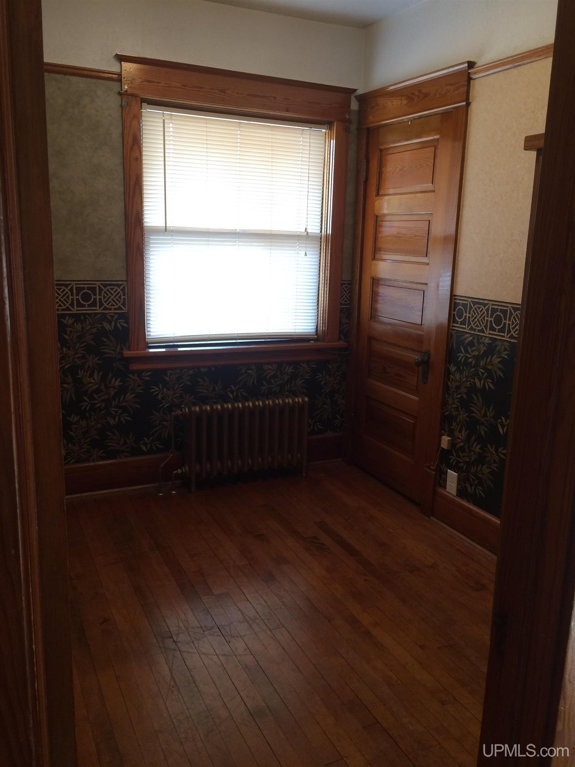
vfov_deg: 61.7
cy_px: 384
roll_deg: -2.2
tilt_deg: -14.3
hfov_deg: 48.2
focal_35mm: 29
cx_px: 288
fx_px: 642
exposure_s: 1/30
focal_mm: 4.15
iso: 64
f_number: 2.2
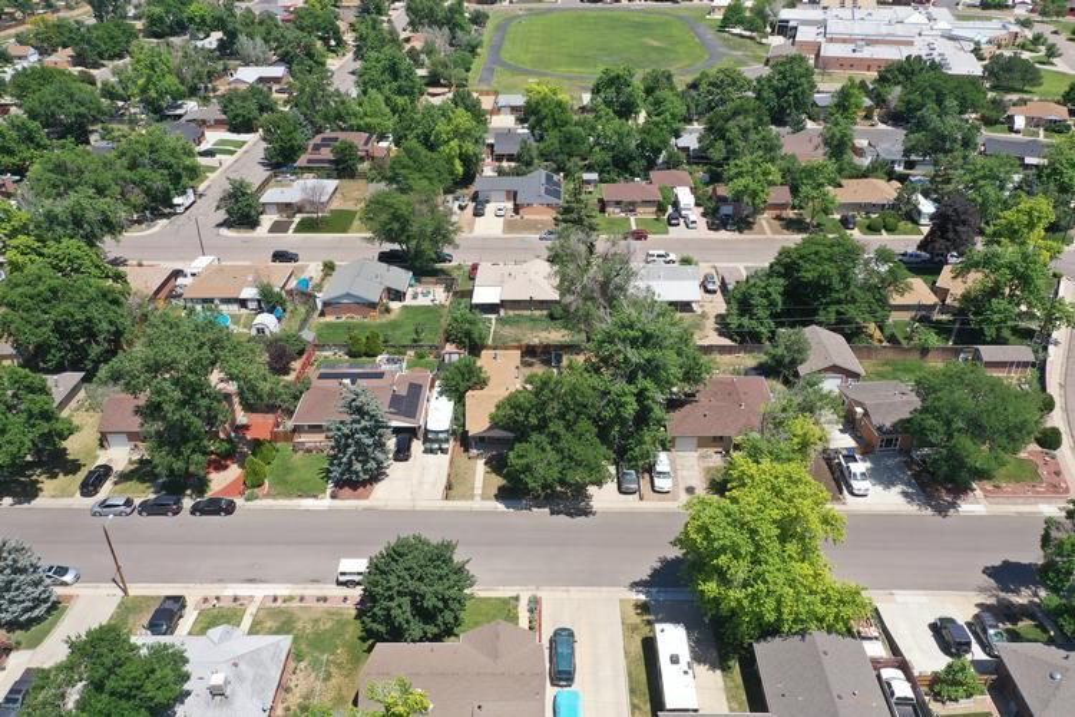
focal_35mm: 28
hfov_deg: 65.5
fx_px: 836
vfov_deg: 46.4
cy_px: 358
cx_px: 538
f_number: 5.6
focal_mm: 10.26
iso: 100
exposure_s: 1/400
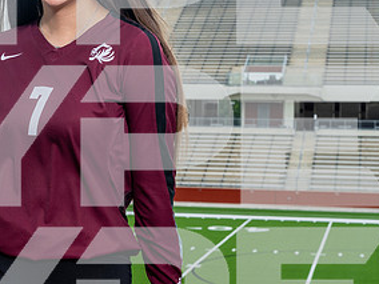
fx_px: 1204
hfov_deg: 17.7
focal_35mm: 110
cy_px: 137
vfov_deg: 13.5
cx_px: 55
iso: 100
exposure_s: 1/125
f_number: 10
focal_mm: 56
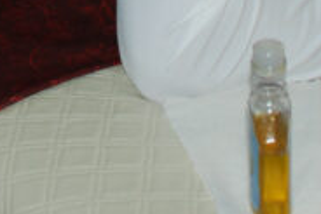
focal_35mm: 200
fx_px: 1785
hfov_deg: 10.2
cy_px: -330
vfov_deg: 6.5
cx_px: 30
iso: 200
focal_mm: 24
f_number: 4
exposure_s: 1/60
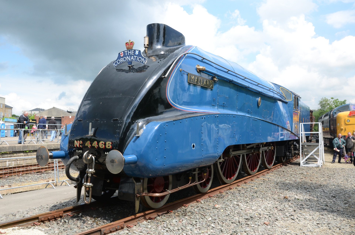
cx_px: 178
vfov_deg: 43.4
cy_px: 118
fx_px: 295
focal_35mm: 30
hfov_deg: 62.0
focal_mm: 20
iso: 400
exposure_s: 1/125
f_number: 14
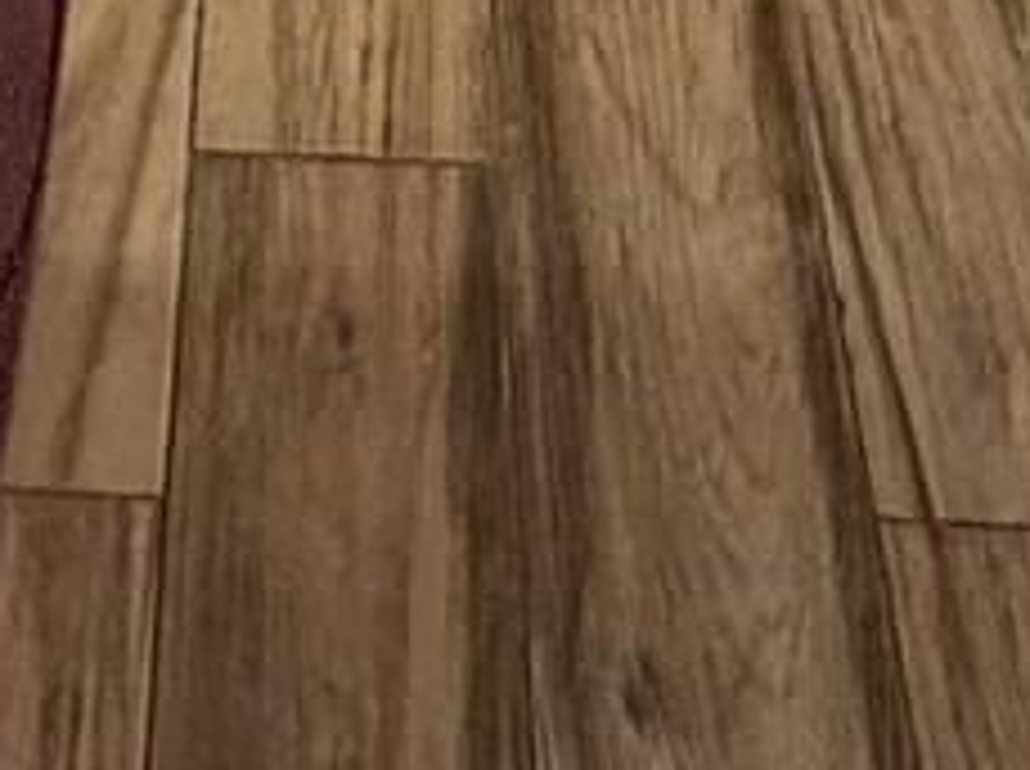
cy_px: -1896
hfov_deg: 19.9
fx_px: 2911
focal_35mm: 98
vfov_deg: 9.4
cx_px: 229
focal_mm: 2.22
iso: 250
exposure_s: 1/60
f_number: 2.2
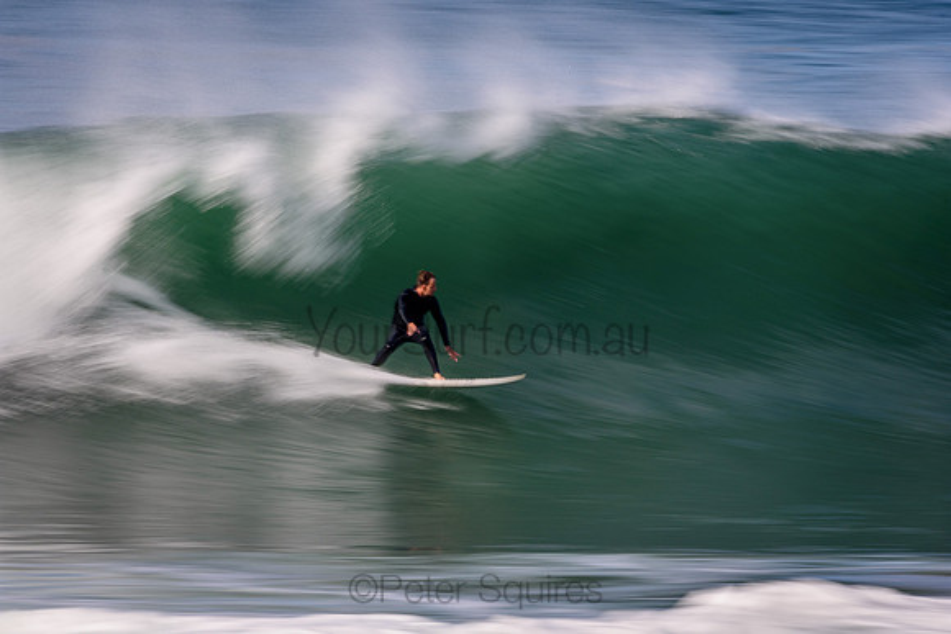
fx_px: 17438
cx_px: 476
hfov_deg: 3.1
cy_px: 317
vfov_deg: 2.1
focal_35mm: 660
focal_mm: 440
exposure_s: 1/20
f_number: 18
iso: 100
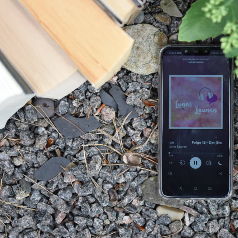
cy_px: 119
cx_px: 177
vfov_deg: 17.4
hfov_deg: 17.3
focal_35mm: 100
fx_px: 778
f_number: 5.6
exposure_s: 1/640
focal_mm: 52
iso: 1000
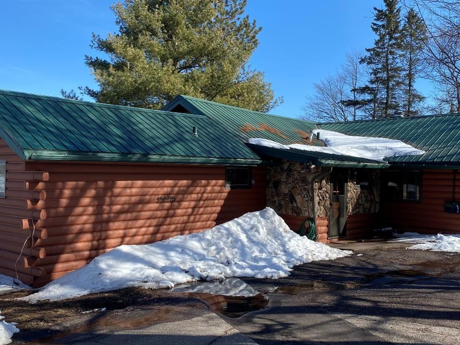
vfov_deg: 37.7
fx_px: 505
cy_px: 161
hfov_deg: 49.0
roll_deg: -1.4
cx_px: 232
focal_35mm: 38
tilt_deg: +1.5
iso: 32
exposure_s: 1/1779
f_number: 1.8
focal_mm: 4.25
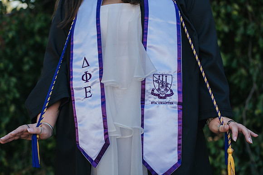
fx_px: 365
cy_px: 88
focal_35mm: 50
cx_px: 132
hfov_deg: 39.6
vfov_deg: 27.0
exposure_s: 1/320
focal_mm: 50
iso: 100
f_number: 2.8
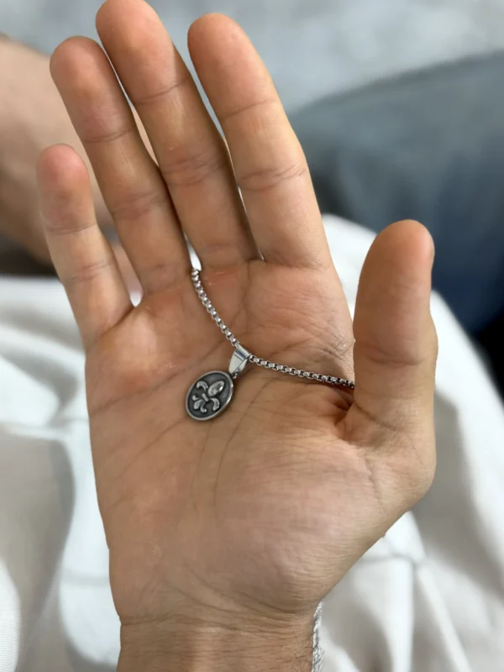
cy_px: 336
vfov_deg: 39.7
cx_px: 252
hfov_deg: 30.3
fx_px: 932
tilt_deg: -59.3
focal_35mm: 48
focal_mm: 6.76
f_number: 1.78
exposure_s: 1/50
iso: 100
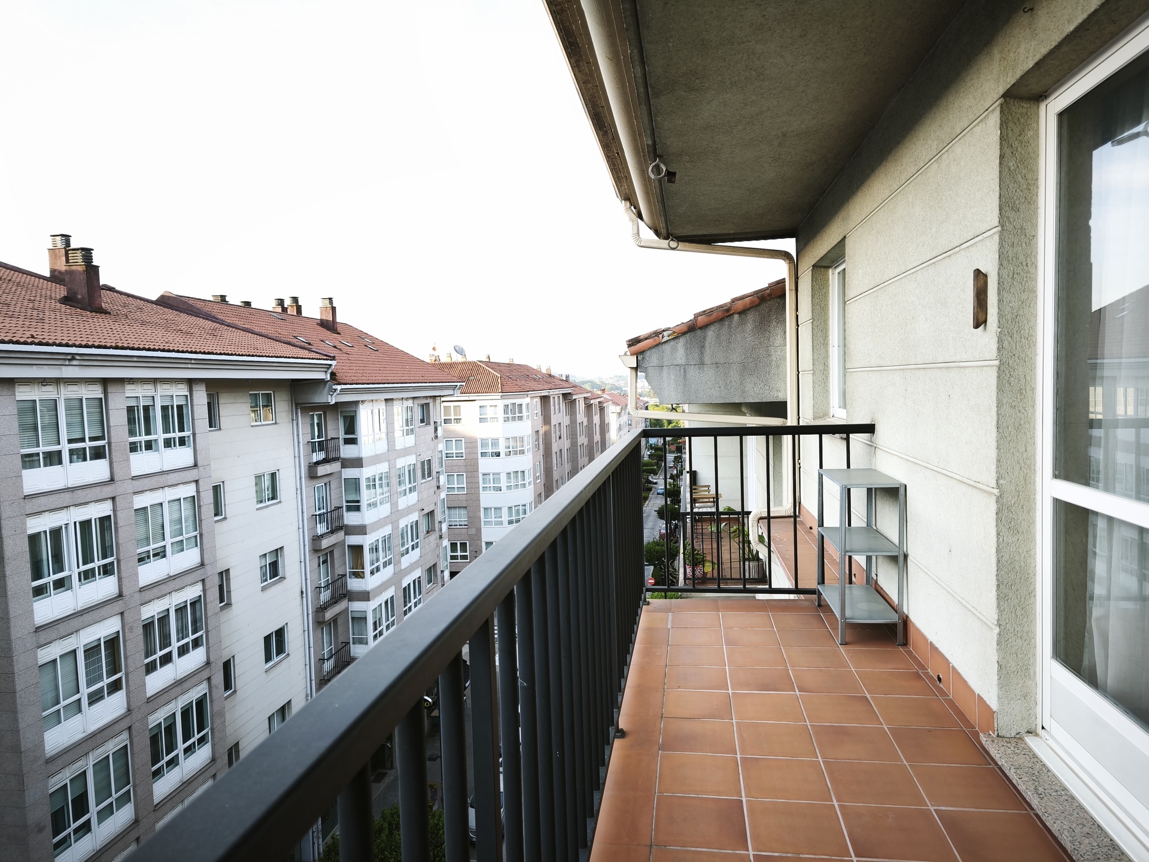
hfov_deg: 73.9
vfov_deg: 58.9
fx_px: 763
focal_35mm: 23
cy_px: 431
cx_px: 574
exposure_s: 1/200
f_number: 1.7
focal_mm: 5.35
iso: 80
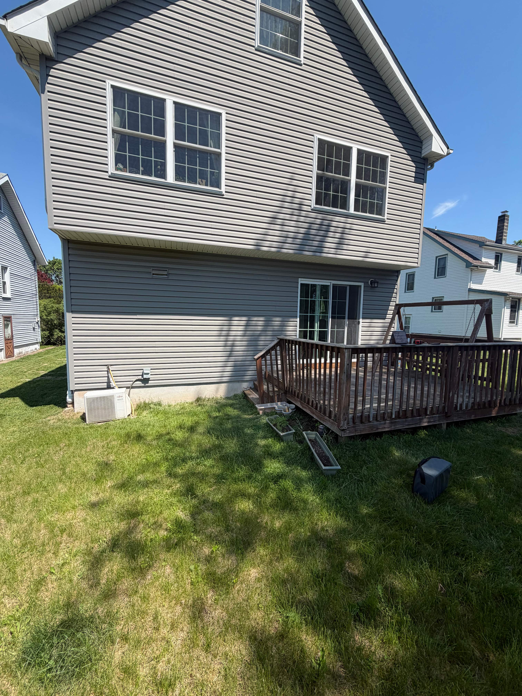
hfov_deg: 85.7
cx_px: 261
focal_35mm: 14
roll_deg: -4.3
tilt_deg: -2.6
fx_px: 281
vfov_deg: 102.1
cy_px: 348
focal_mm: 2.22
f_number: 2.2
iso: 40
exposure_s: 1/770
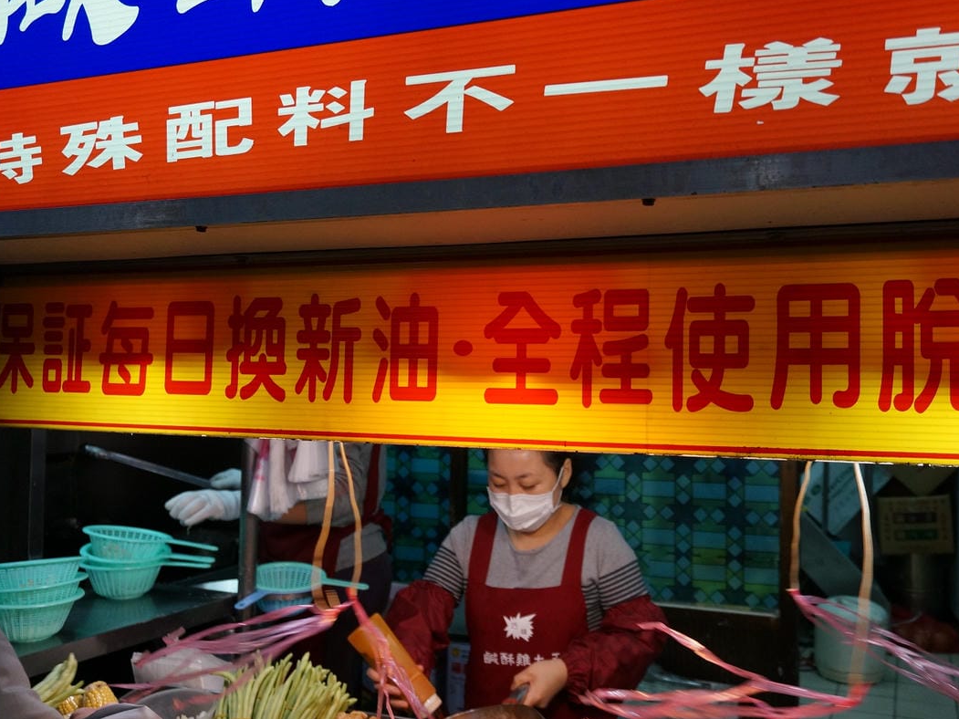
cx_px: 537
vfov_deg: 41.2
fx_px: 957
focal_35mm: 35
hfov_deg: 53.1
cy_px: 359
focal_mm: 21
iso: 640
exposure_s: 1/160
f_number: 4
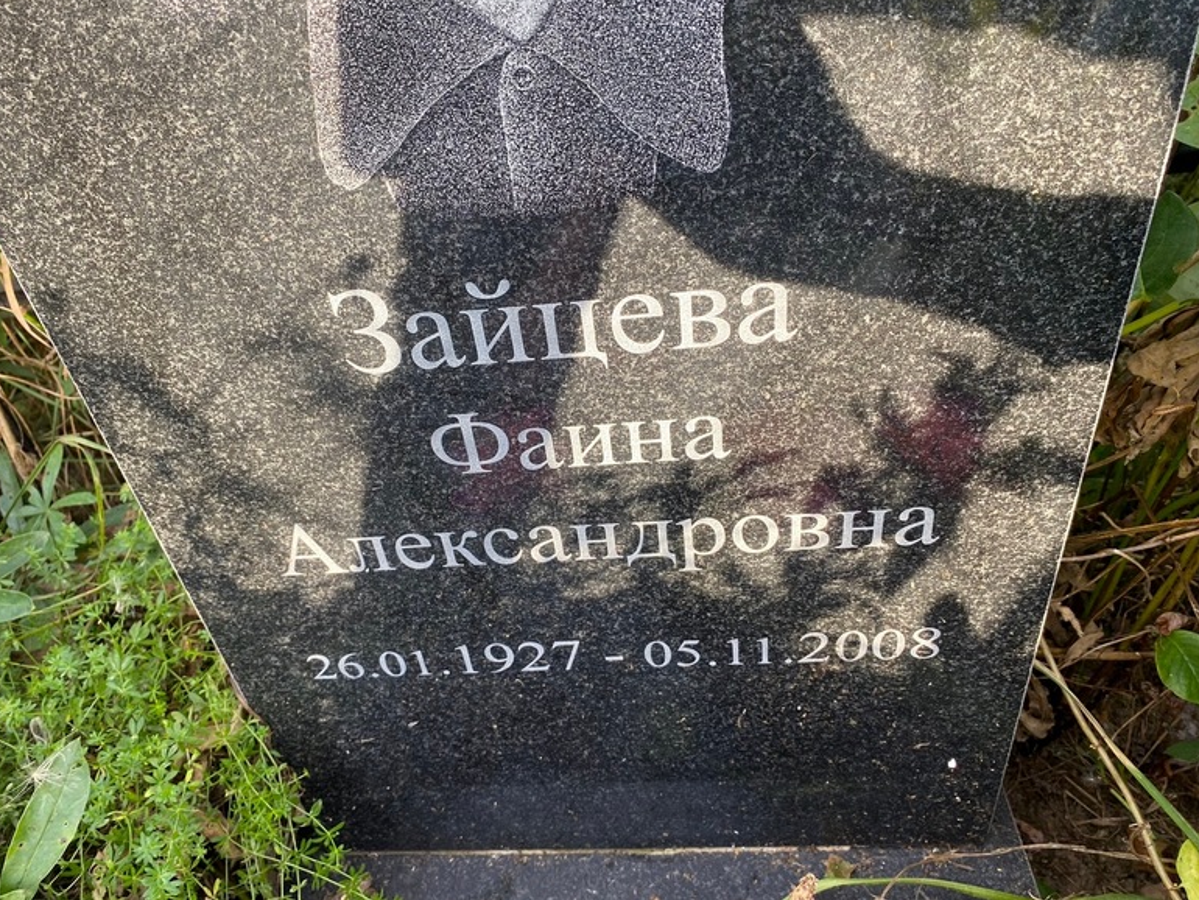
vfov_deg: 51.4
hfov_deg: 65.3
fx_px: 935
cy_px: 434
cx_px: 579
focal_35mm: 27
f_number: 1.8
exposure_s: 1/155
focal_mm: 4.25
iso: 32
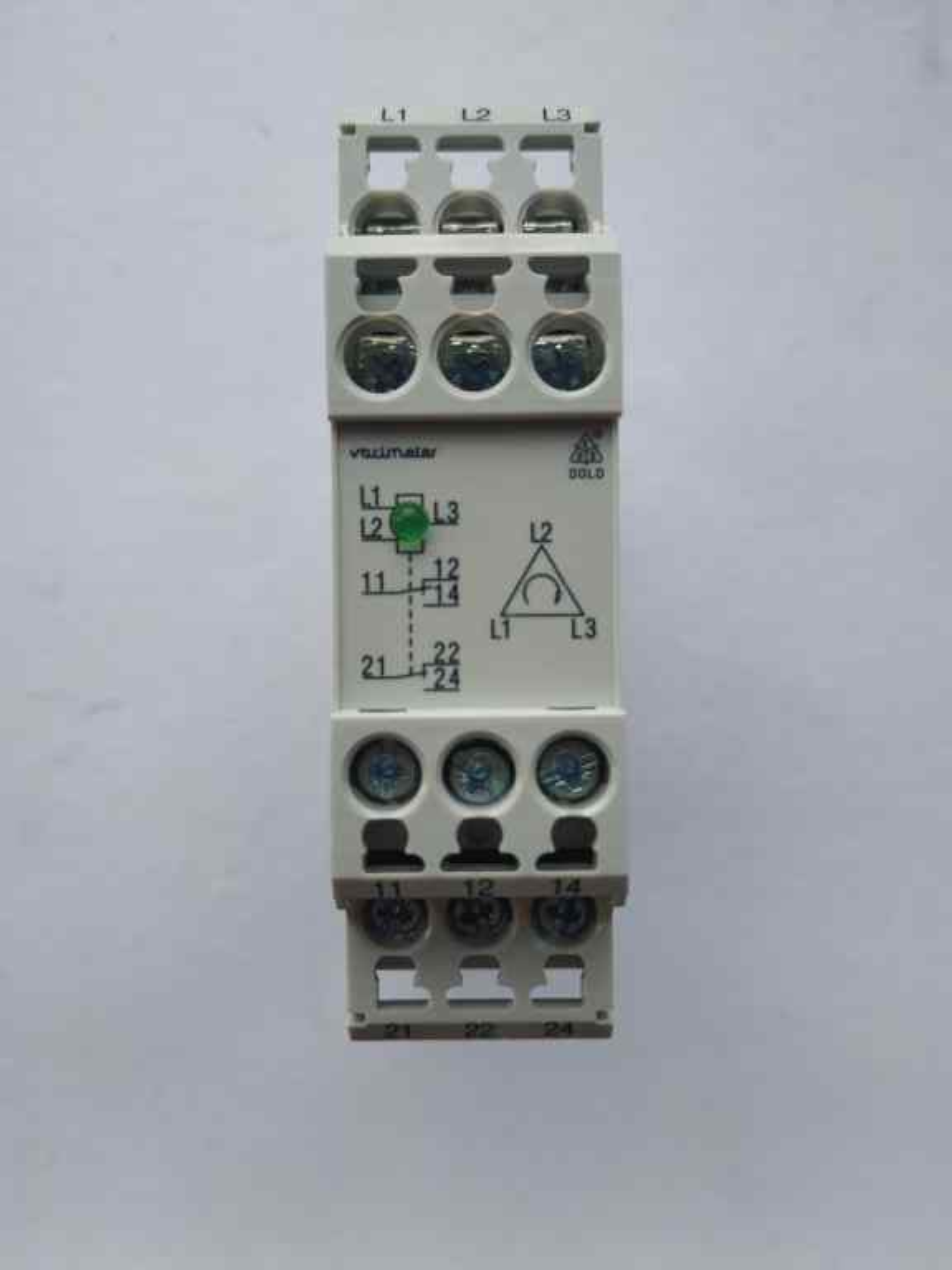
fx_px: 880
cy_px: 635
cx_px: 476
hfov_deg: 56.8
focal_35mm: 24
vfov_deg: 71.6
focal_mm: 3.94
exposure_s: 1/259
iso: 100
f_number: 1.9
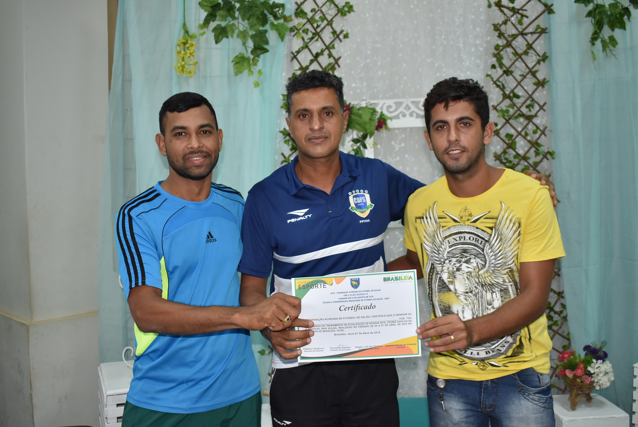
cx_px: 319
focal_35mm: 34
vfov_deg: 38.4
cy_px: 214
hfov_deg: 55.1
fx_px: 612
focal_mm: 23
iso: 800
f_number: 4
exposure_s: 1/60
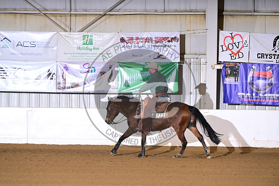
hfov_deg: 10.3
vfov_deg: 6.9
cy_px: 93
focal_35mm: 200
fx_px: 1550
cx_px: 140
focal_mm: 200
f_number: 4.5
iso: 2500
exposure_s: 1/200
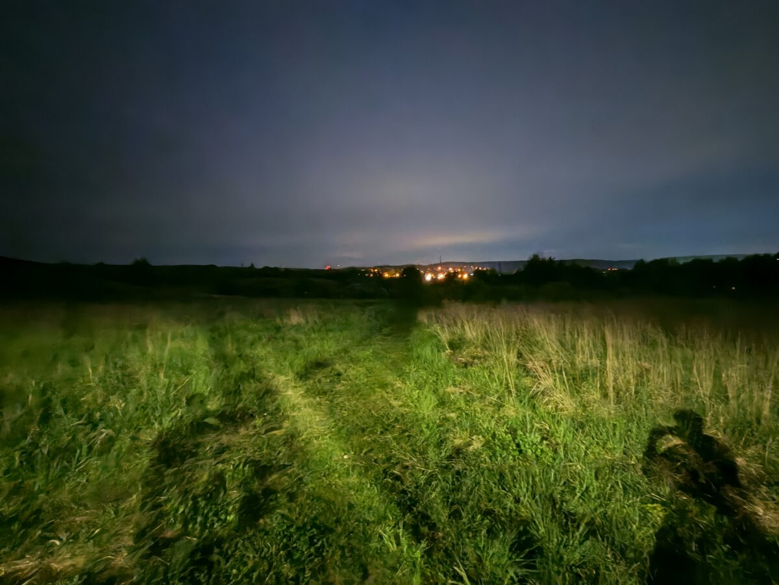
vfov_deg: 78.1
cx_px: 390
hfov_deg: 94.5
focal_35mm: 16
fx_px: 360
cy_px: 292
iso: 2000
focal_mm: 1.96
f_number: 2.2
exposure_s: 1/1.75
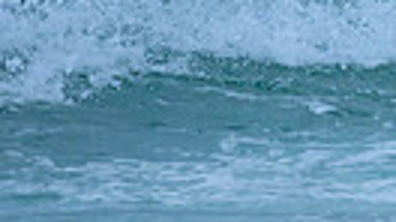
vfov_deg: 0.2
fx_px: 51767
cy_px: -458
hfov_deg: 0.4
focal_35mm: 4934
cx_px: 780
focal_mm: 800
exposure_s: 1/3200
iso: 450
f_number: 6.3
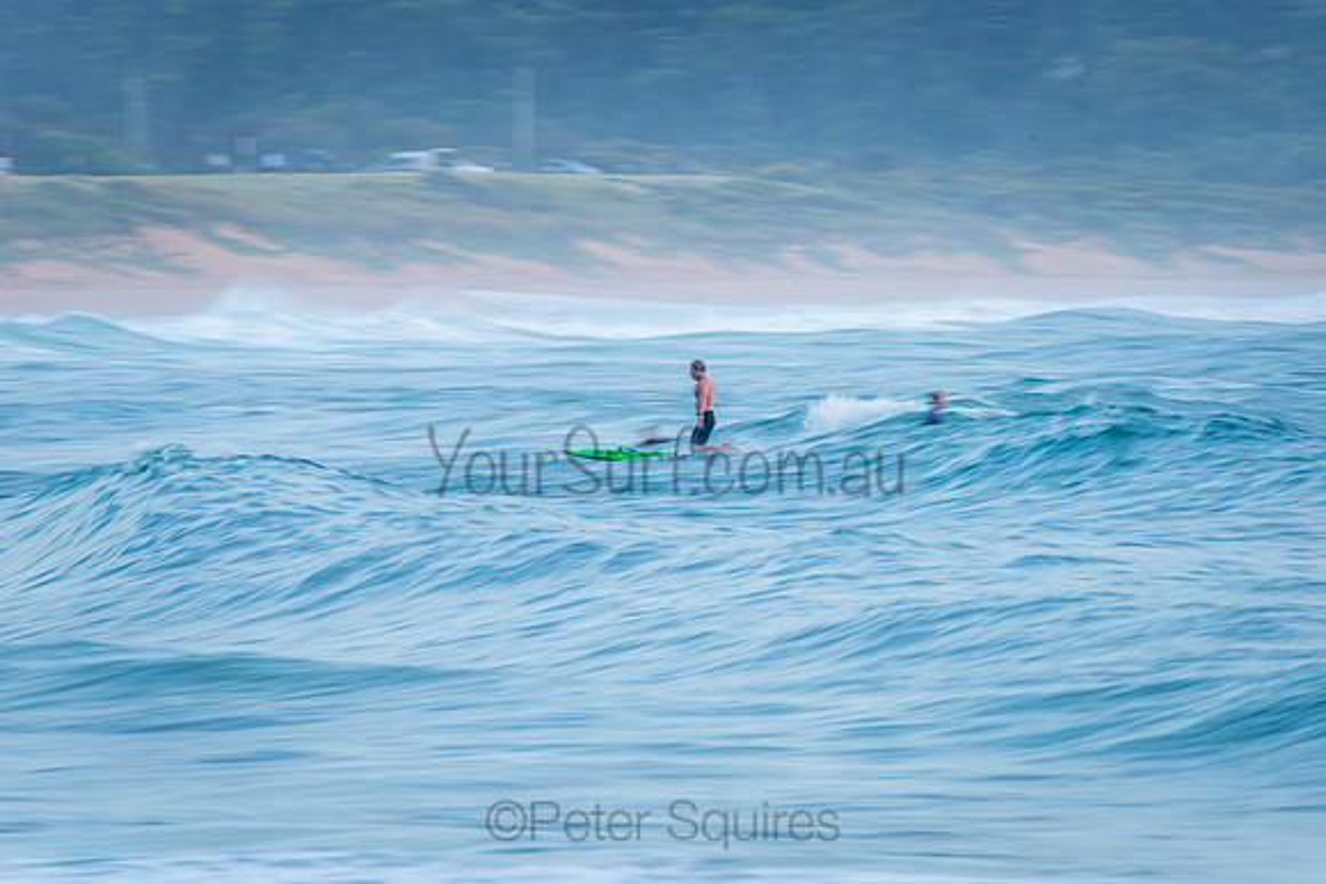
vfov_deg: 2.8
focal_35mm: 500
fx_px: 18420
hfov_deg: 4.1
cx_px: 663
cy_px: 442
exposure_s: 1/20
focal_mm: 500
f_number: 11
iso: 31
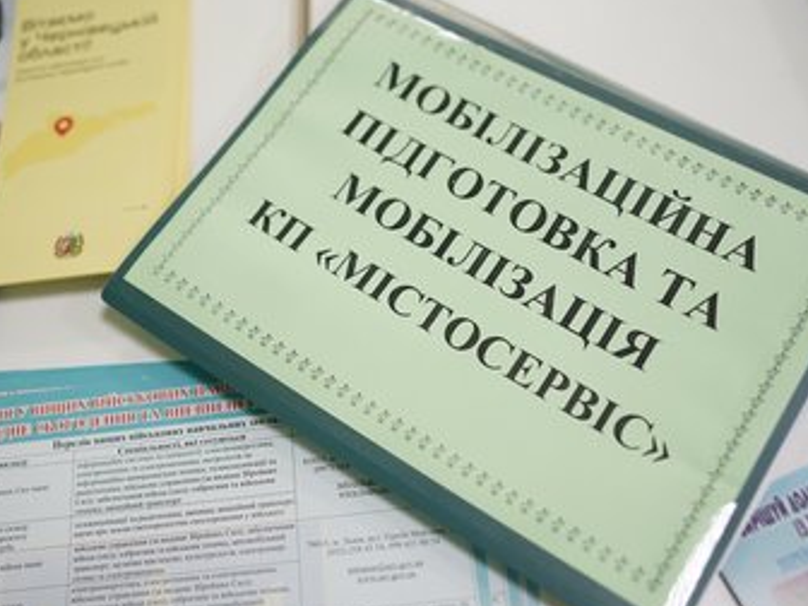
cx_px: 354
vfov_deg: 36.0
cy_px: 305
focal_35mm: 40
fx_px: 934
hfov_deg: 46.7
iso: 800
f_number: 2
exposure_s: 1/250
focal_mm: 35
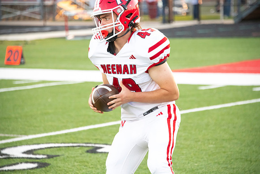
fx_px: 1445
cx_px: 130
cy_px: 87
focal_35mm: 200
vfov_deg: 6.9
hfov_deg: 10.3
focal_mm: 200
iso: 4000
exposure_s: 1/800
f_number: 5.6
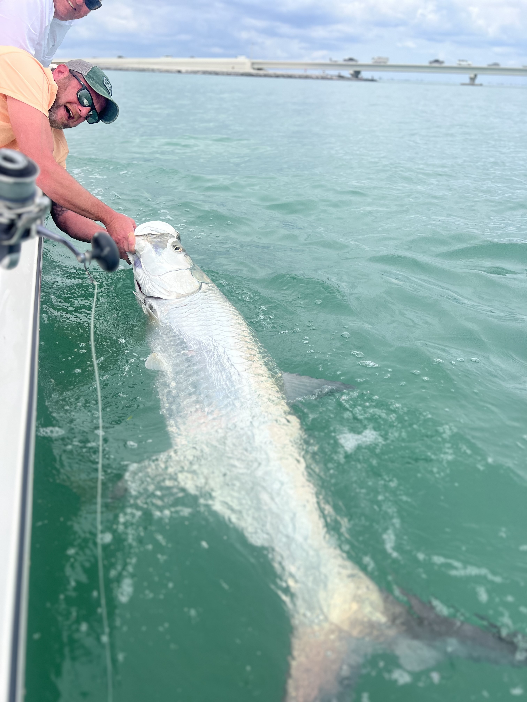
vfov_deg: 67.3
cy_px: 351
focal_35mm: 26
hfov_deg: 53.1
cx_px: 264
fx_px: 528
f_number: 1.5
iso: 50
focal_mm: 5.7
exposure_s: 1/4831
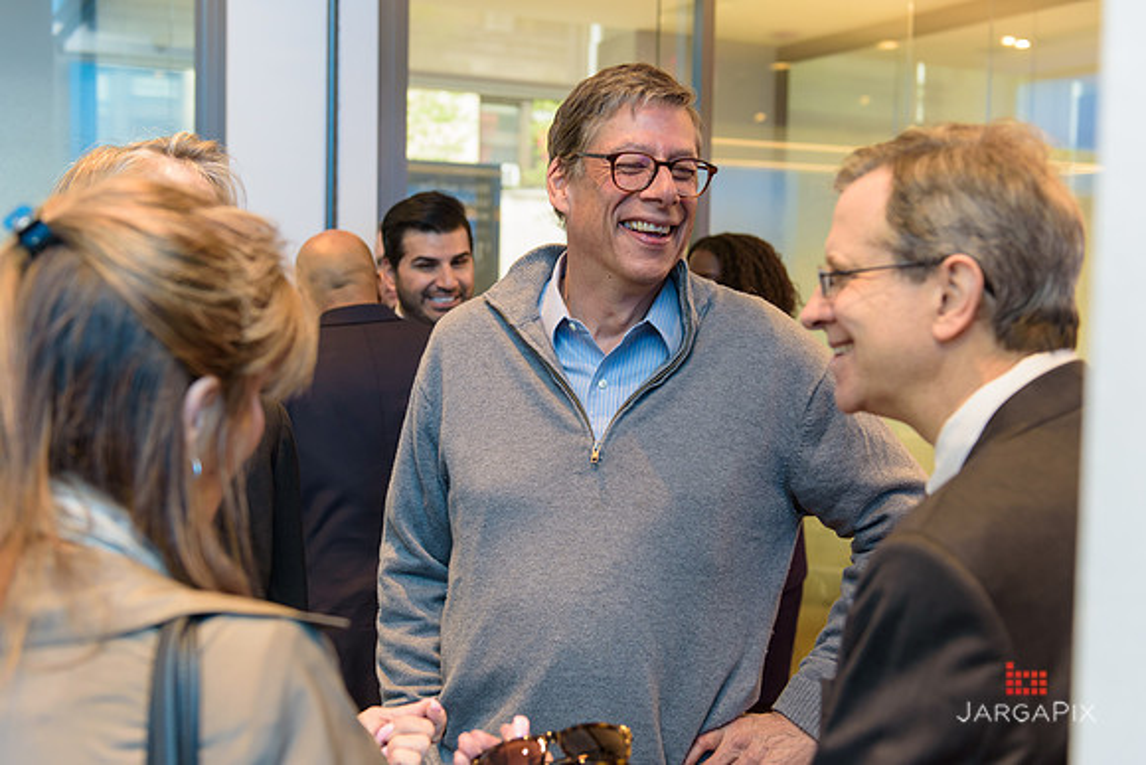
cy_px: 382
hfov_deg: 44.5
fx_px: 1401
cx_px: 573
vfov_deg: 30.5
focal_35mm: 44
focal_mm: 44
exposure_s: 1/125
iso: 640
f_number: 3.2
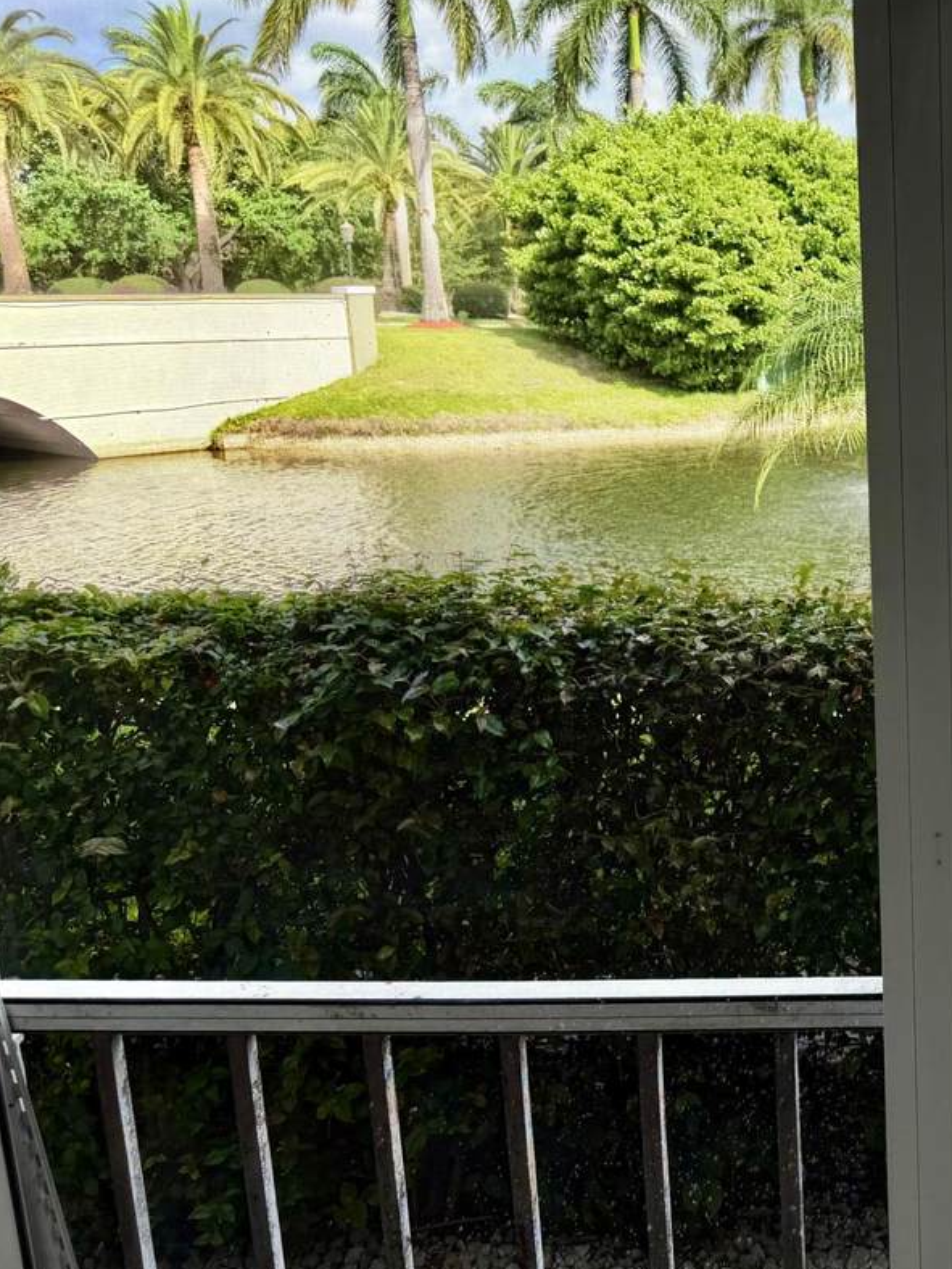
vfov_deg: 47.9
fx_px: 1430
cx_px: 949
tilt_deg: -12.0
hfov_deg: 33.7
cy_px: 610
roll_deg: +1.2
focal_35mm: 39
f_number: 1.78
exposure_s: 1/1314
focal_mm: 6.76
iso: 80
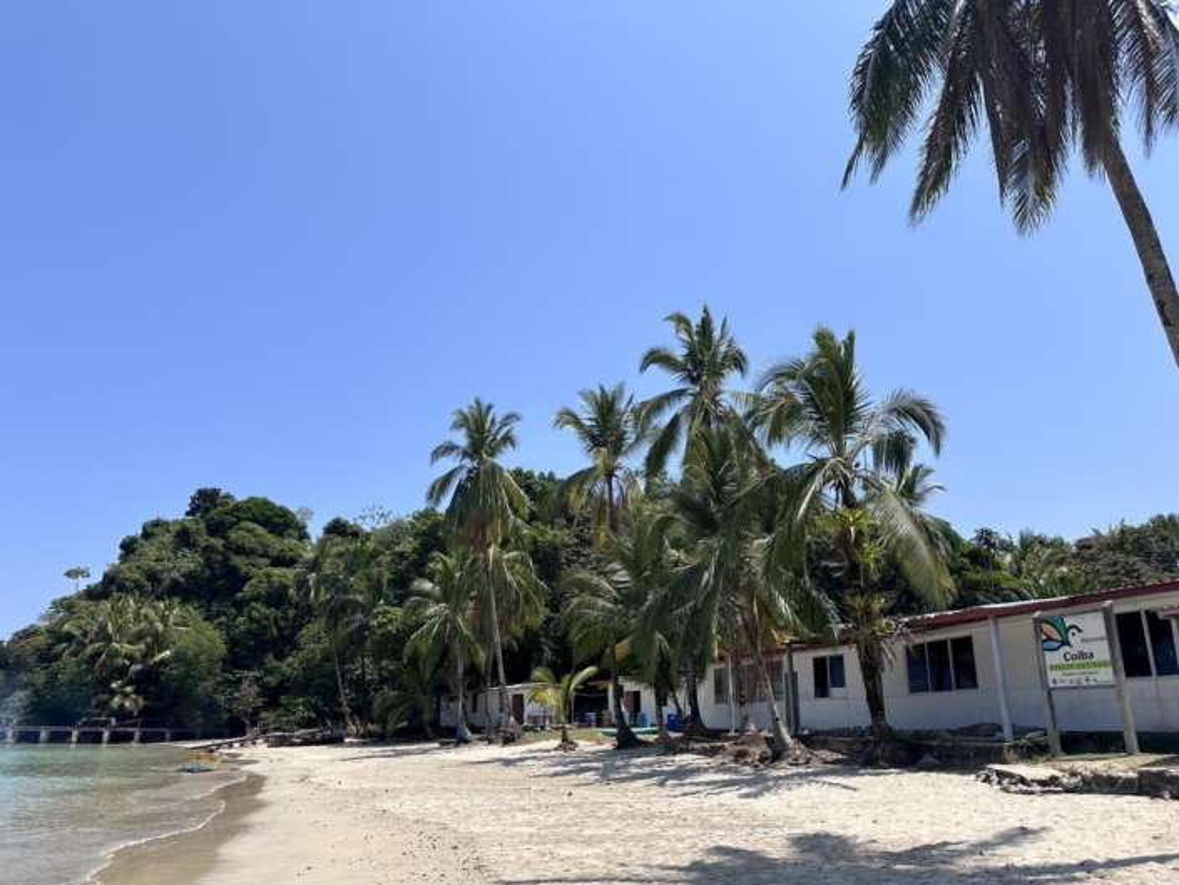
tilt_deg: +17.8
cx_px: 590
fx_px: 818
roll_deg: +0.0
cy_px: 442
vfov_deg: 56.8
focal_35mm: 24
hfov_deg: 71.6
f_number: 1.78
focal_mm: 6.86
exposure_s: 1/5263
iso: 80
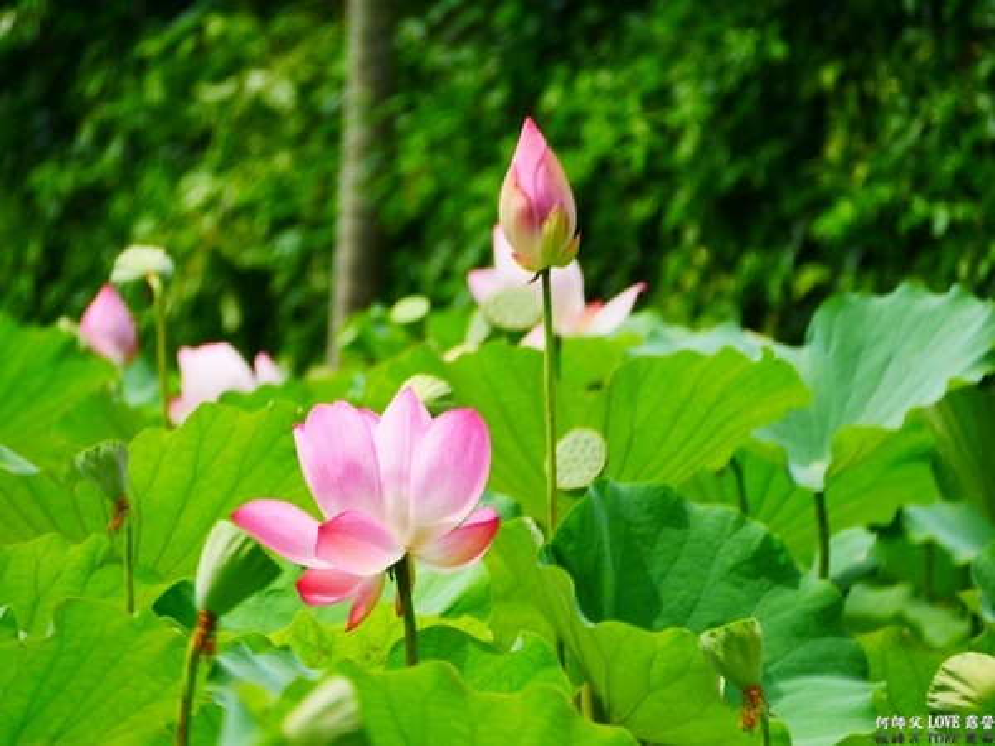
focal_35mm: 300
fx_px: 8623
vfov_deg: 5.0
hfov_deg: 6.6
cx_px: 498
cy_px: 373
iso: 250
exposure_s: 1/320
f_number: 5.6
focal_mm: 150
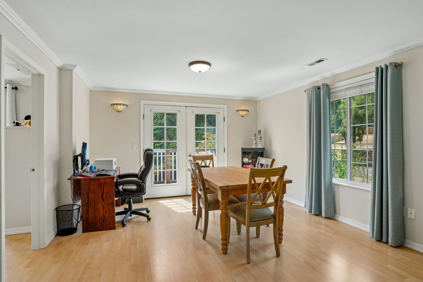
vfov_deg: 70.4
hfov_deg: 93.3
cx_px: 212
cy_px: 141
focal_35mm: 17
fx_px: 200
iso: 640
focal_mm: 17
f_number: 8
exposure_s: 1/125
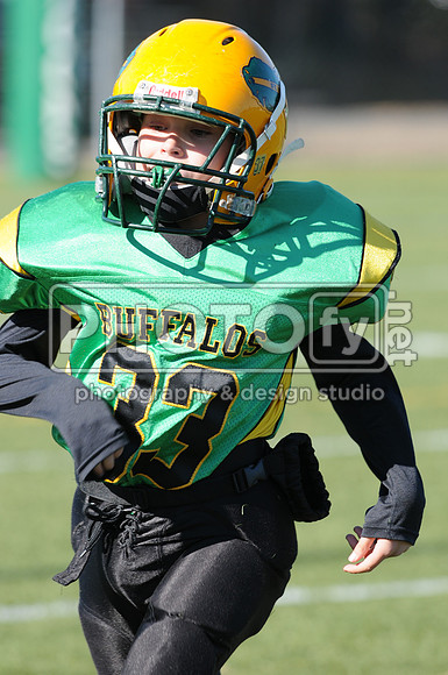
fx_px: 8425
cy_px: 338
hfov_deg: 3.0
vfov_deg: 4.6
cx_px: 224
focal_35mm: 450
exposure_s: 1/500
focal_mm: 300
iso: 200
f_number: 5.6
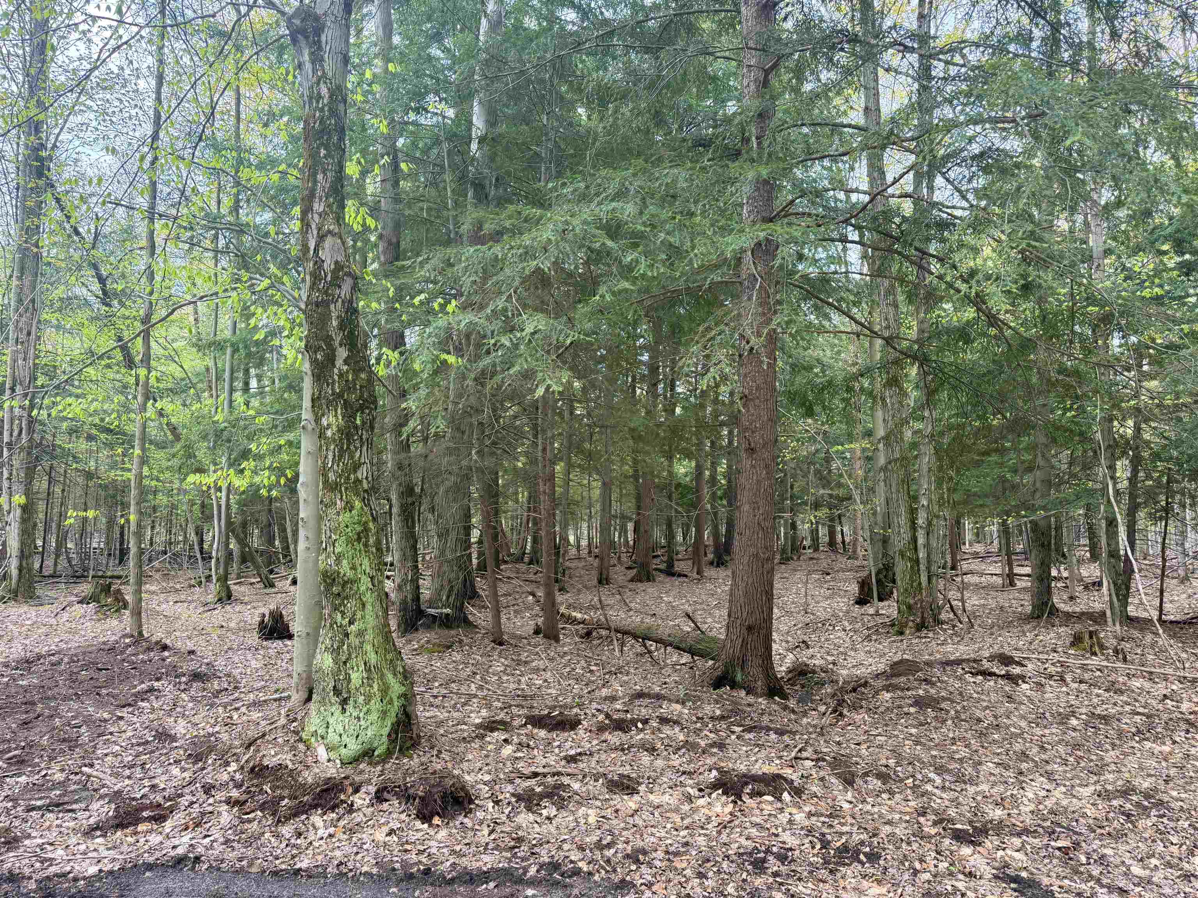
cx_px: 599
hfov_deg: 71.6
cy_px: 449
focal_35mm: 24
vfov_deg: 56.8
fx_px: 831
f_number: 1.78
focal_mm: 6.76
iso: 125
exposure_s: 1/160
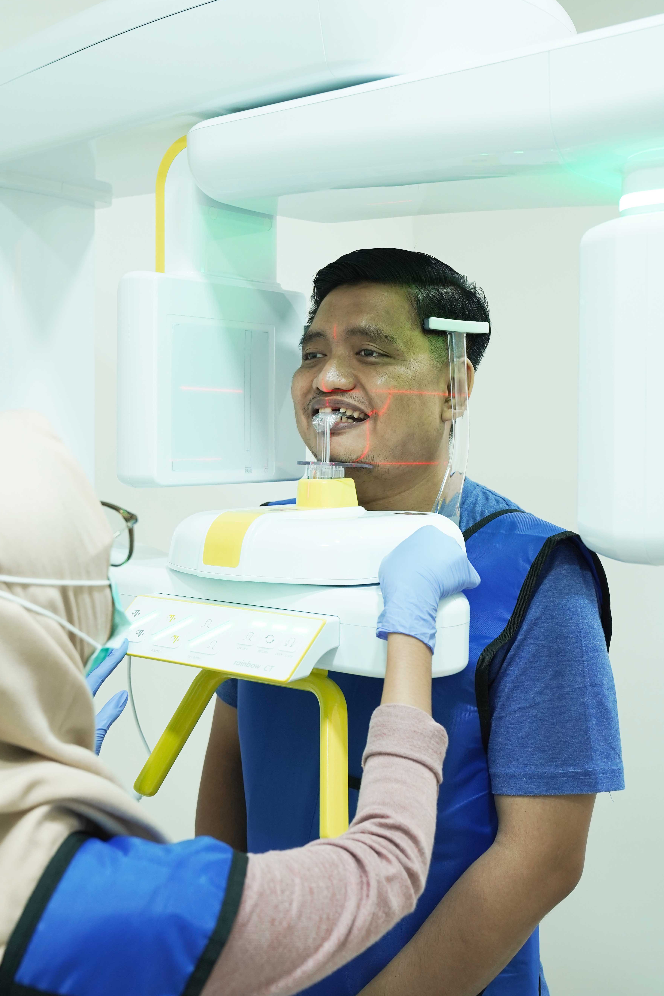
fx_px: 1189
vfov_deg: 45.3
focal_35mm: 43
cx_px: 304
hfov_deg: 31.2
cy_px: 435
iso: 1000
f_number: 5
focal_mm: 38
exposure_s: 1/50
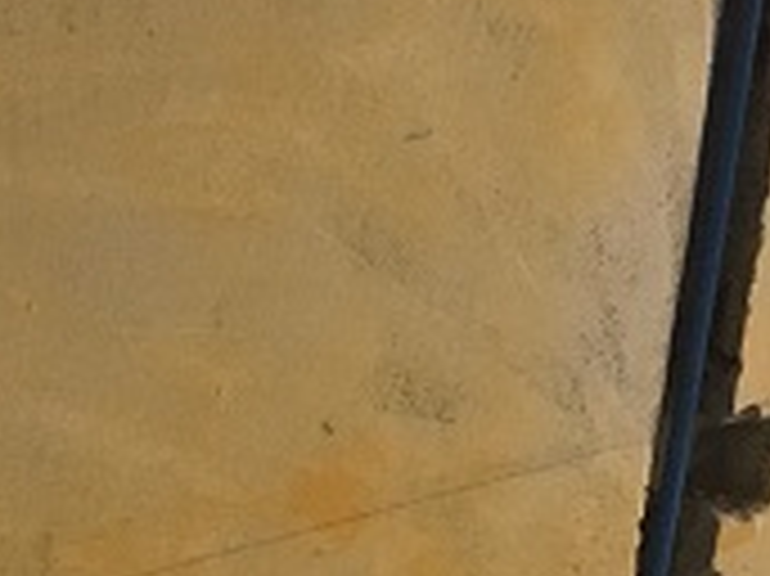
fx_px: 3023
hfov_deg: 14.4
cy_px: 468
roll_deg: -3.4
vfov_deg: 10.9
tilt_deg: -28.9
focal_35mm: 136
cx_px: 104
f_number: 2.2
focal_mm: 4.15
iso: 200
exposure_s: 1/25
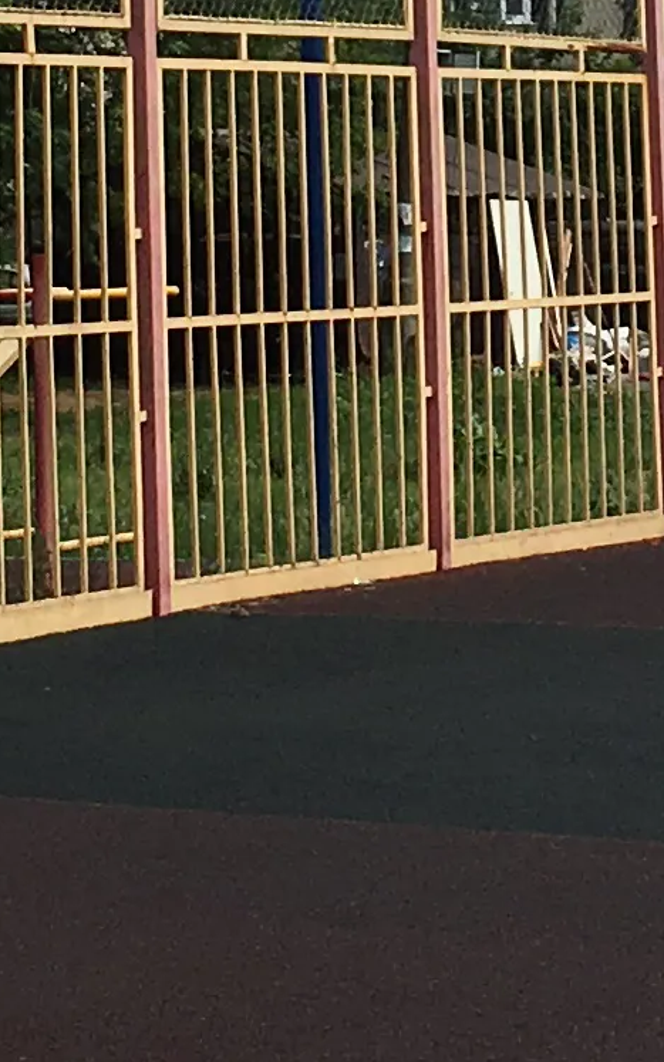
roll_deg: +0.3
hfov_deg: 7.9
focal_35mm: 166
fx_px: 4805
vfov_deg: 12.4
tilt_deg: +5.3
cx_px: 579
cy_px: -60
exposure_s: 1/2331
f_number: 2.2
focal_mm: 4.15
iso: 25
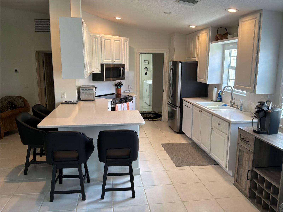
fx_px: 229
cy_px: 106
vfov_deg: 49.7
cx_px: 142
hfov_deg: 63.4
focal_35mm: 28
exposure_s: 1/60
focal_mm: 3
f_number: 1.8
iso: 64
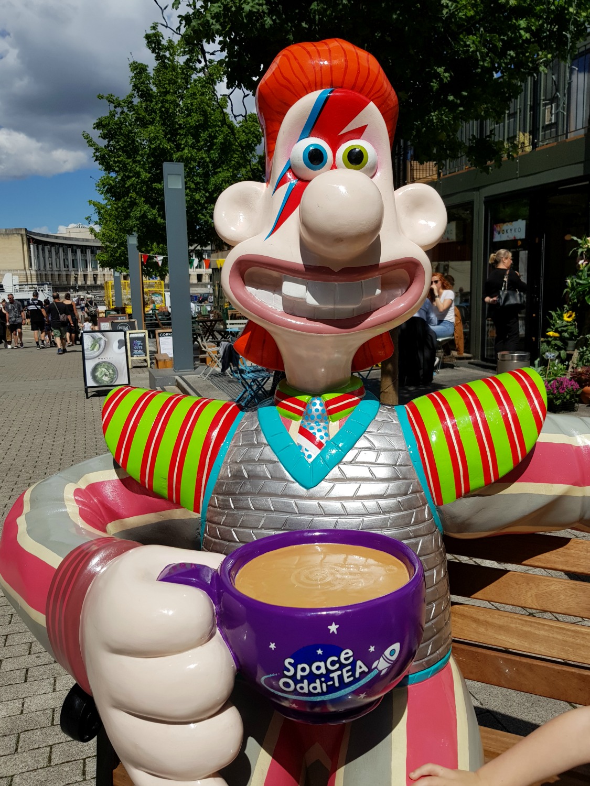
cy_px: 393
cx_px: 295
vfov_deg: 67.3
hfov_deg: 53.1
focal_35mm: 26
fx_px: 591
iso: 40
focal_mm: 4.2
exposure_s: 1/5472
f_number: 1.7
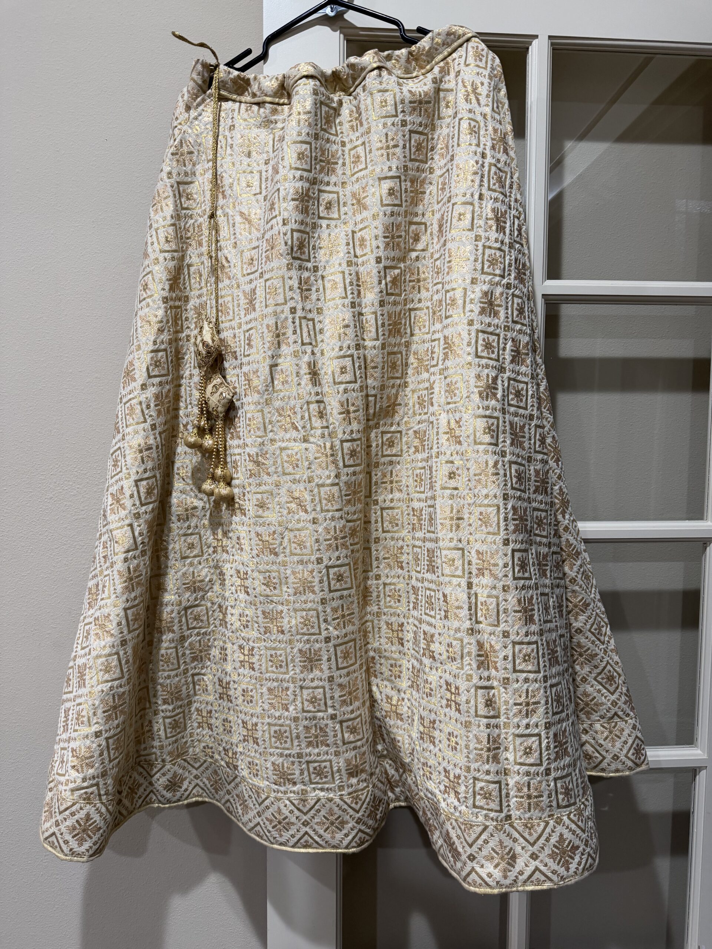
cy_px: 474
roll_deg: -1.0
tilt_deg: -4.2
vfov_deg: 71.6
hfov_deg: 56.8
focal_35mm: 24
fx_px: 658
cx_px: 356
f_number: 1.78
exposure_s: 1/60
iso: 200
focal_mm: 6.76
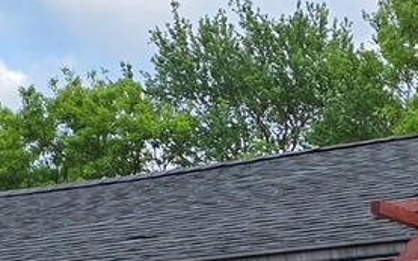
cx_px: 626
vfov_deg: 6.8
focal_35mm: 180
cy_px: 702
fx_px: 2050
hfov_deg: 11.2
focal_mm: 6.3
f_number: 1.7
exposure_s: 1/359
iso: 32
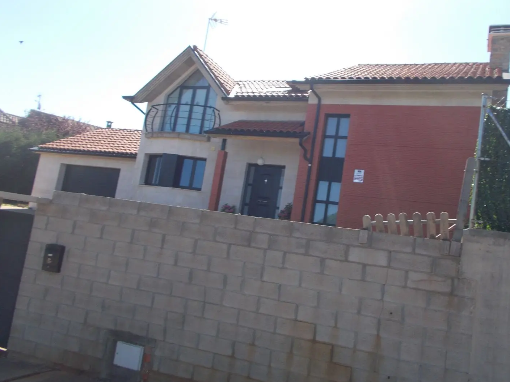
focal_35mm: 31
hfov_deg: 58.1
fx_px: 457
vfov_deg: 45.4
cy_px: 178
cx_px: 295
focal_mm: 4.6
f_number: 8
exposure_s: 1/80
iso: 80
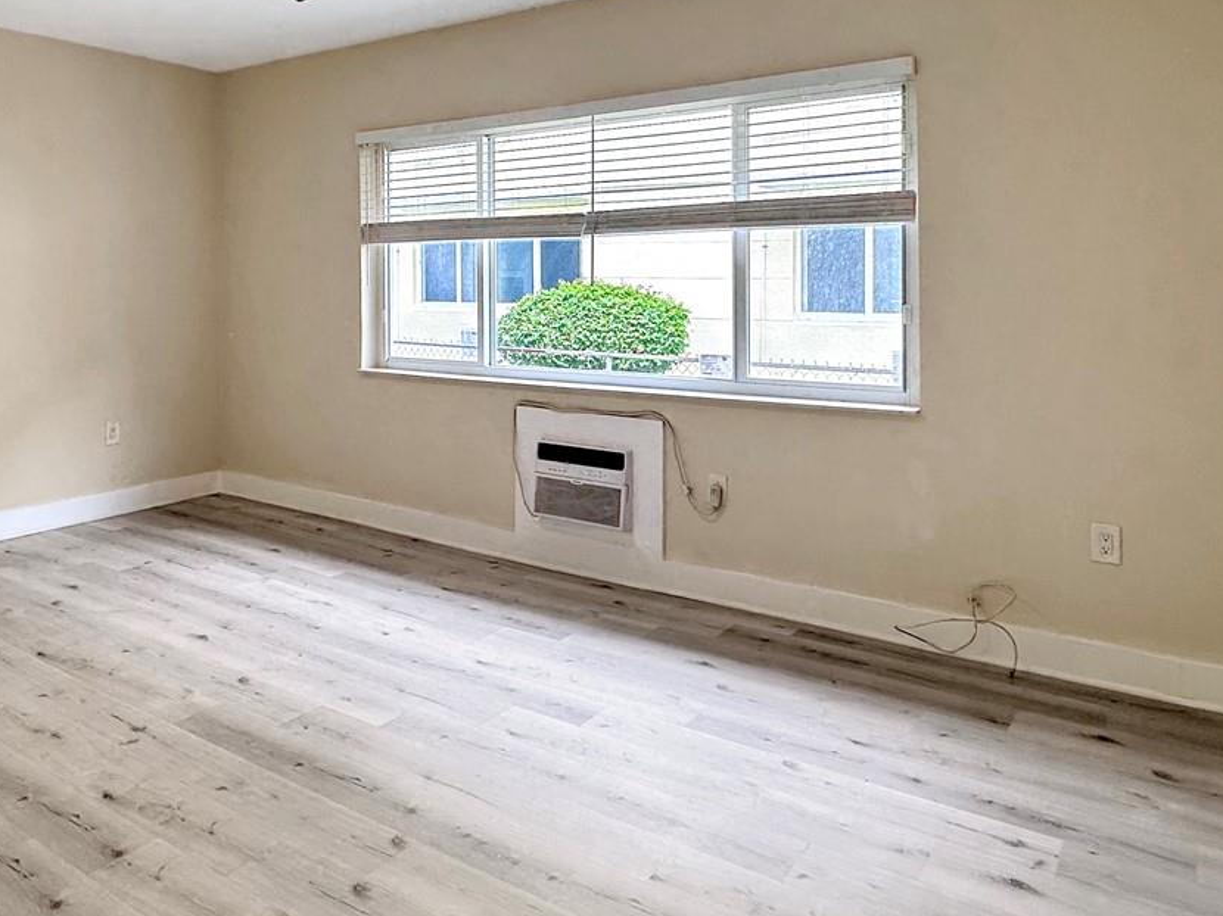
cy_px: 280
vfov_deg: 50.1
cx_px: 510
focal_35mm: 27
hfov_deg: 64.9
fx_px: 954
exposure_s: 1/120
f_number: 2.2
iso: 50
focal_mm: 2.22
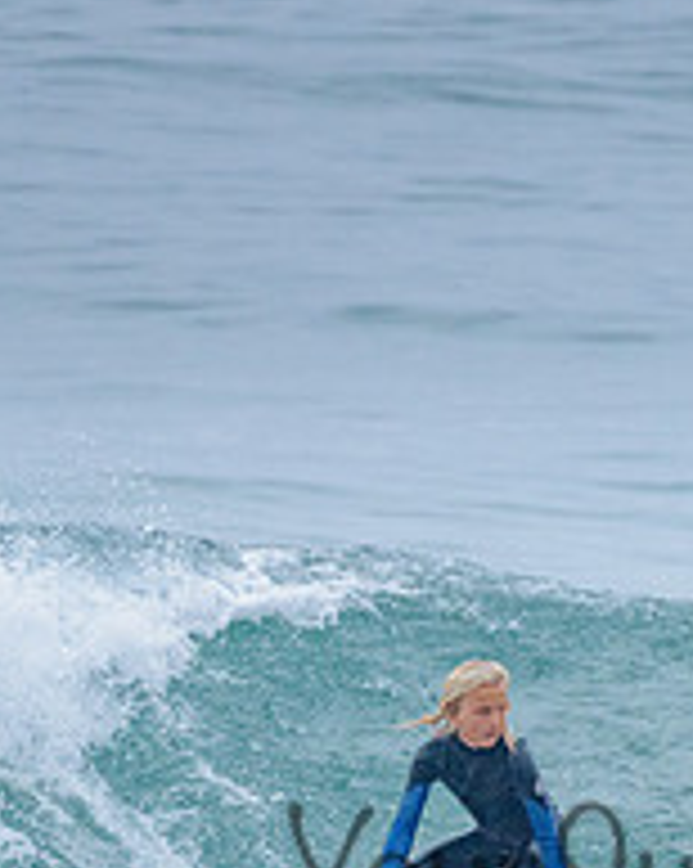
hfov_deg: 0.9
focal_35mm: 1728
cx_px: 469
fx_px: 44372
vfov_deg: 1.1
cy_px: 719
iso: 2000
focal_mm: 500
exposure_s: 1/2000
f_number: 5.6
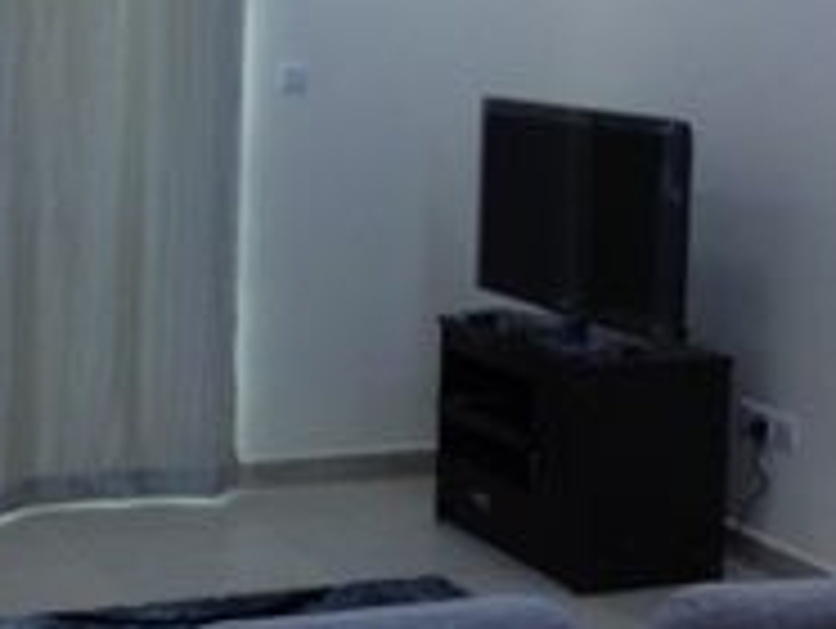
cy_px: 115
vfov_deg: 17.1
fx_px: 2080
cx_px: 258
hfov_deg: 22.6
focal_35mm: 86
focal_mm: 4.28
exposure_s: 1/20
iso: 80
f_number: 2.4
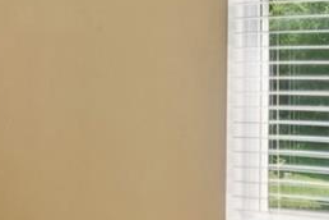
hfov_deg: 15.0
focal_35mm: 129
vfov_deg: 10.6
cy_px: 61
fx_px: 1182
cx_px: -119
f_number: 13
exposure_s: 1/2.5
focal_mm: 16.3
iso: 100
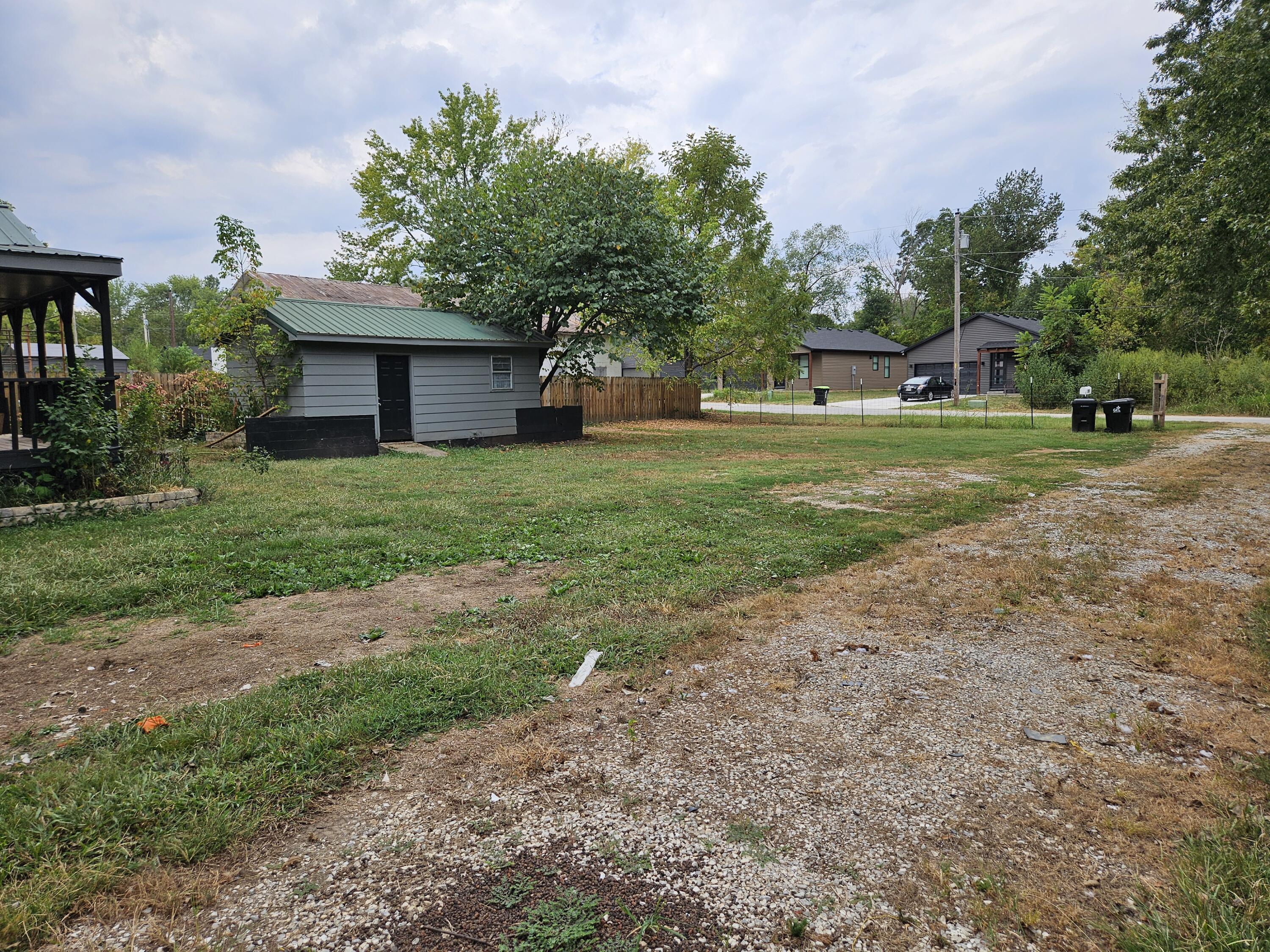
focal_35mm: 23
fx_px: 844
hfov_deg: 73.9
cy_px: 476
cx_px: 635
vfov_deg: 58.9
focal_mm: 5.4
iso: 25
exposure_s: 1/1205
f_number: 1.8
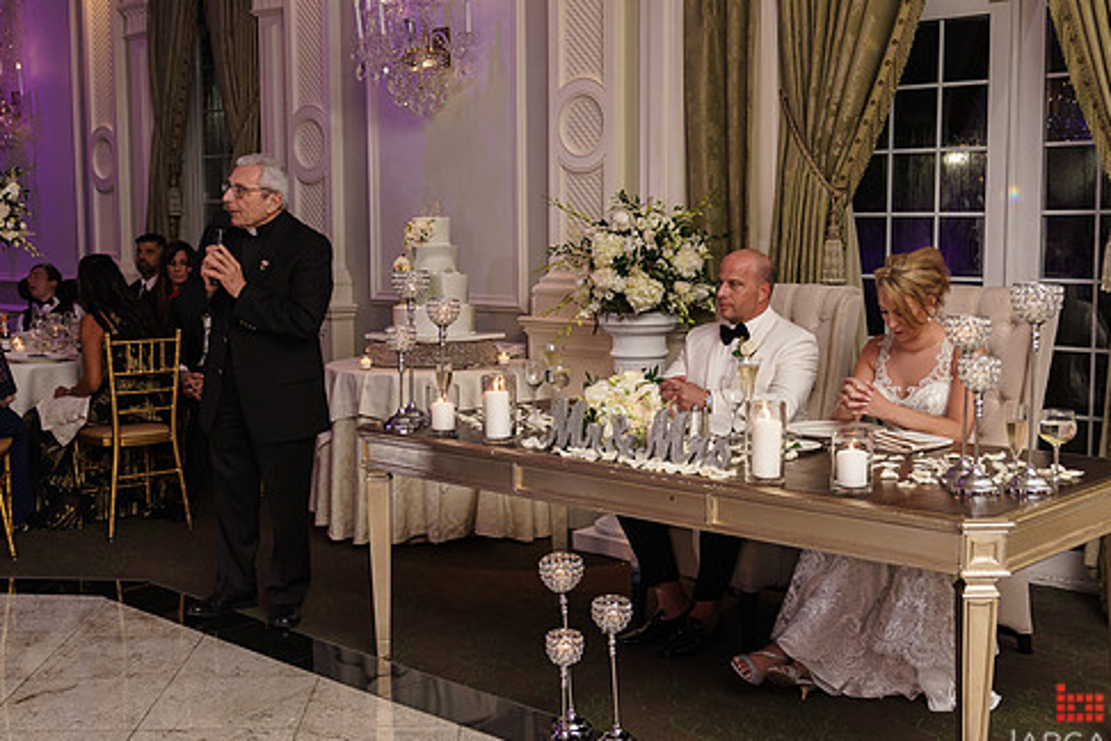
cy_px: 360
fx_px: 1327
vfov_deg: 31.2
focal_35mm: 43
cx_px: 556
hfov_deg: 45.4
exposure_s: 1/200
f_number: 2.8
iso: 1000
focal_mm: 24
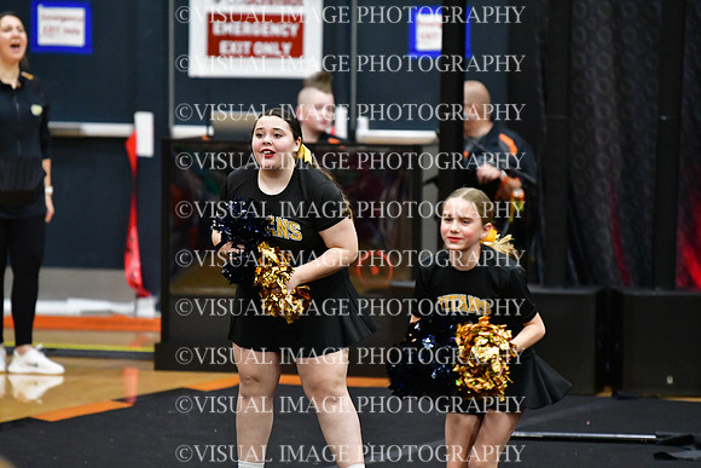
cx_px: 350
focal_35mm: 300
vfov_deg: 4.6
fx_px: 5843
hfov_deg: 6.9
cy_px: 234
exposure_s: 1/500
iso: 5000
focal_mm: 200
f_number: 3.2
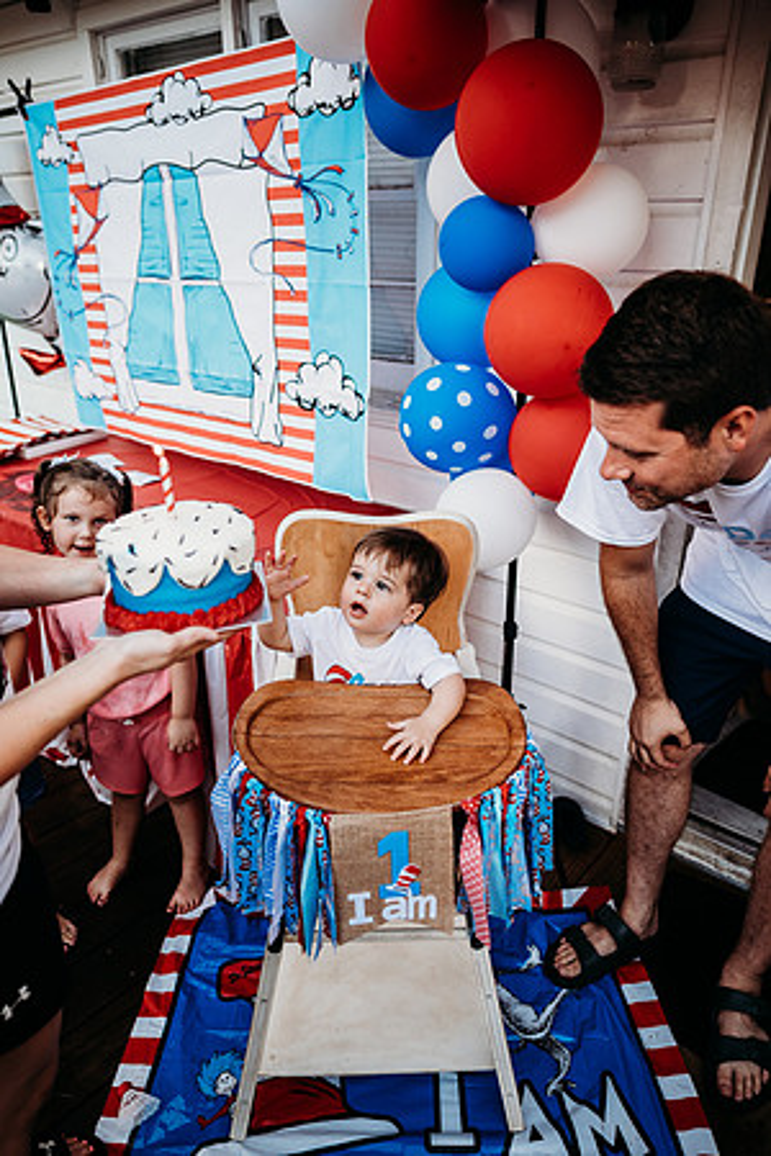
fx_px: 771
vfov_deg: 73.7
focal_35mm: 24
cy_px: 578
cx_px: 386
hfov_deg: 53.1
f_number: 2.5
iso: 400
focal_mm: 24
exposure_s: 1/320
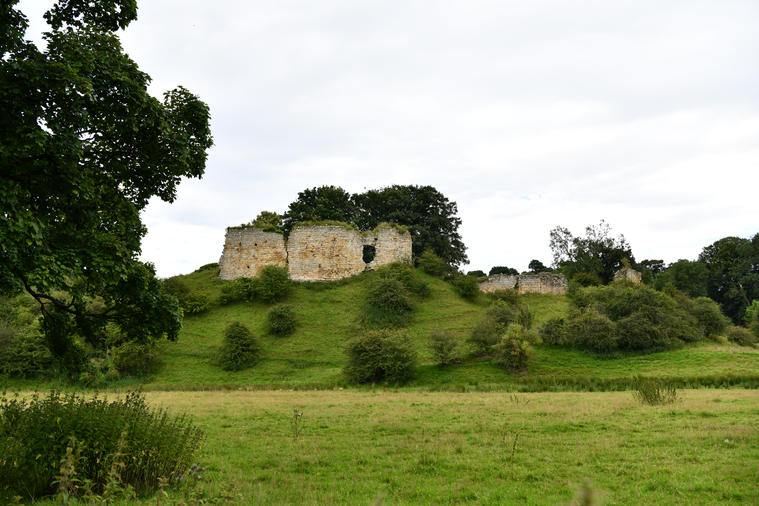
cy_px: 253
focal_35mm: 35
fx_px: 738
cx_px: 380
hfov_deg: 54.4
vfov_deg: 37.9
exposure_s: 1/640
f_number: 5
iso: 320
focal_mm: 35
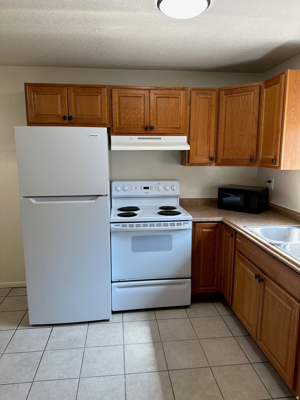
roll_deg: -0.9
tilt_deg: -9.6
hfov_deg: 56.8
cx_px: 150
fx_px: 277
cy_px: 200
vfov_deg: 71.6
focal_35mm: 24
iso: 80
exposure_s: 1/120
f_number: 1.78
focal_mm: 6.86
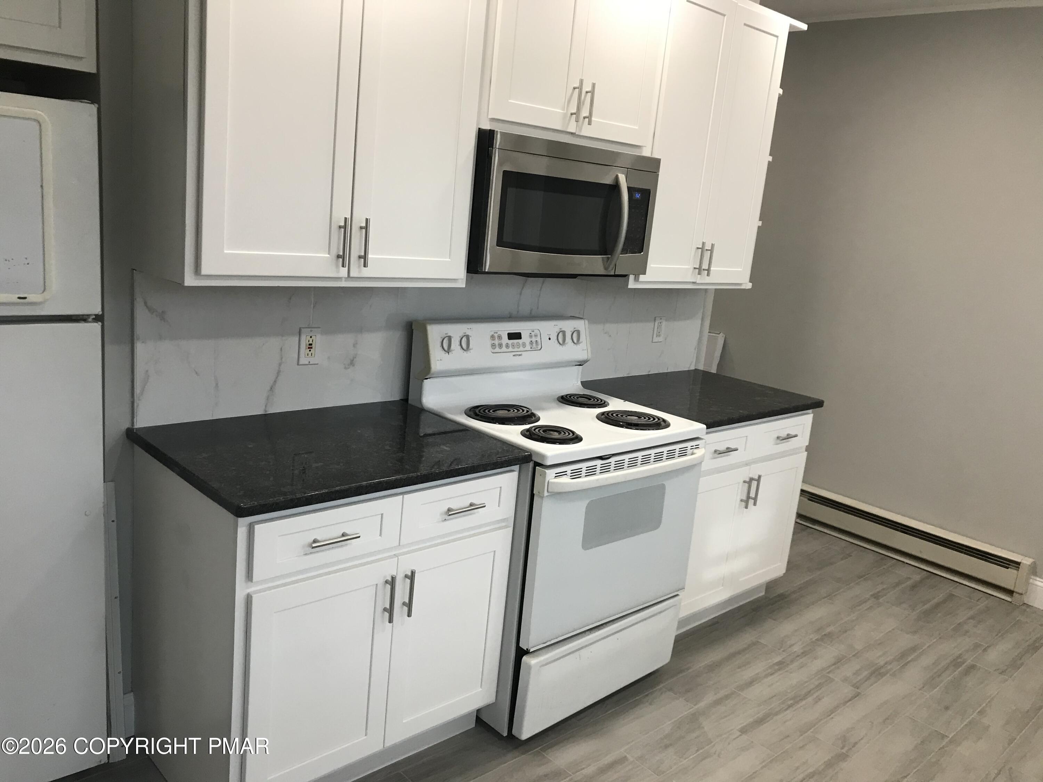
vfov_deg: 49.7
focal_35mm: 28
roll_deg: -5.9
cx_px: 522
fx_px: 844
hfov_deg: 63.4
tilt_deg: -10.3
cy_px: 391
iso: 25
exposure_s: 1/40
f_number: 1.8
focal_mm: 3.99
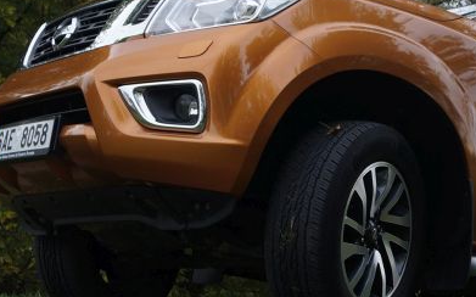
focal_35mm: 88
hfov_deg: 23.0
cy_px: 49
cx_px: 415
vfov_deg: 14.7
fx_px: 1141
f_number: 4
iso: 100
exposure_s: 1/60
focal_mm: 22
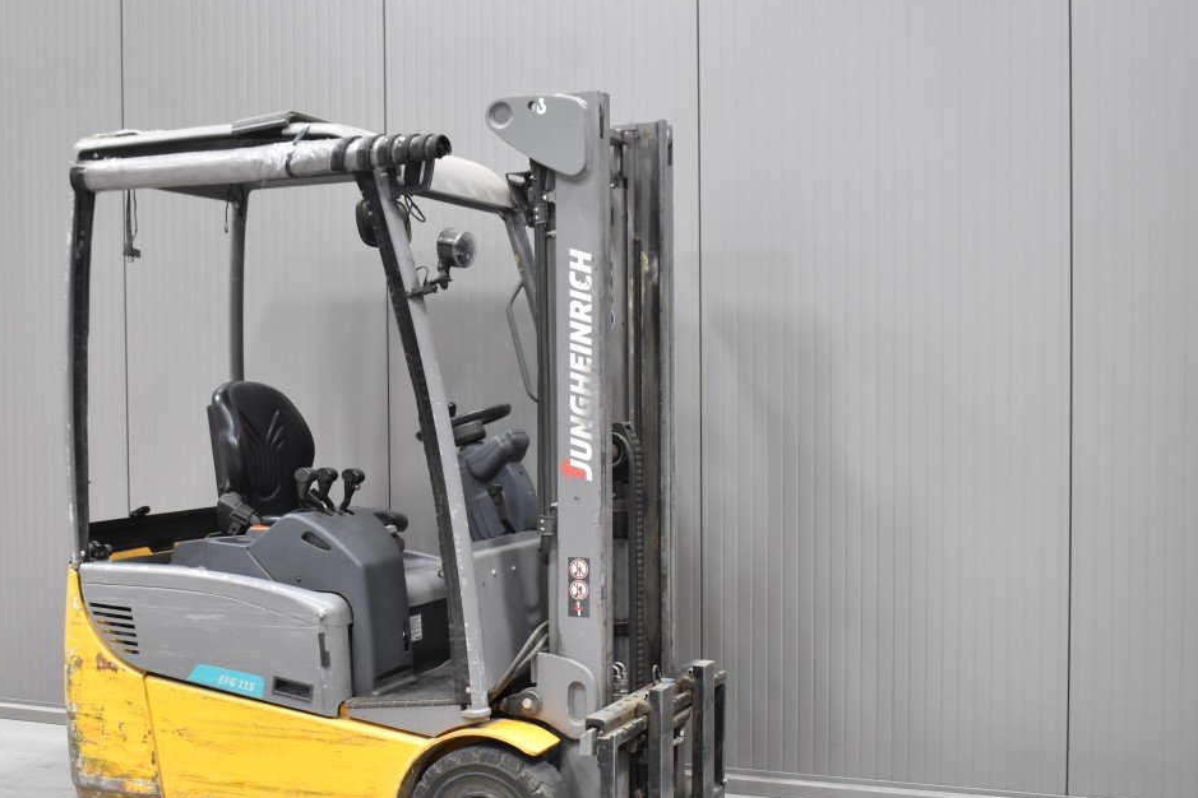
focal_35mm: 46
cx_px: 444
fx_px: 1531
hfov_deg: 42.4
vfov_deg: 29.2
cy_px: 475
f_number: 4.5
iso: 1600
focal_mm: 24
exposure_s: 1/40
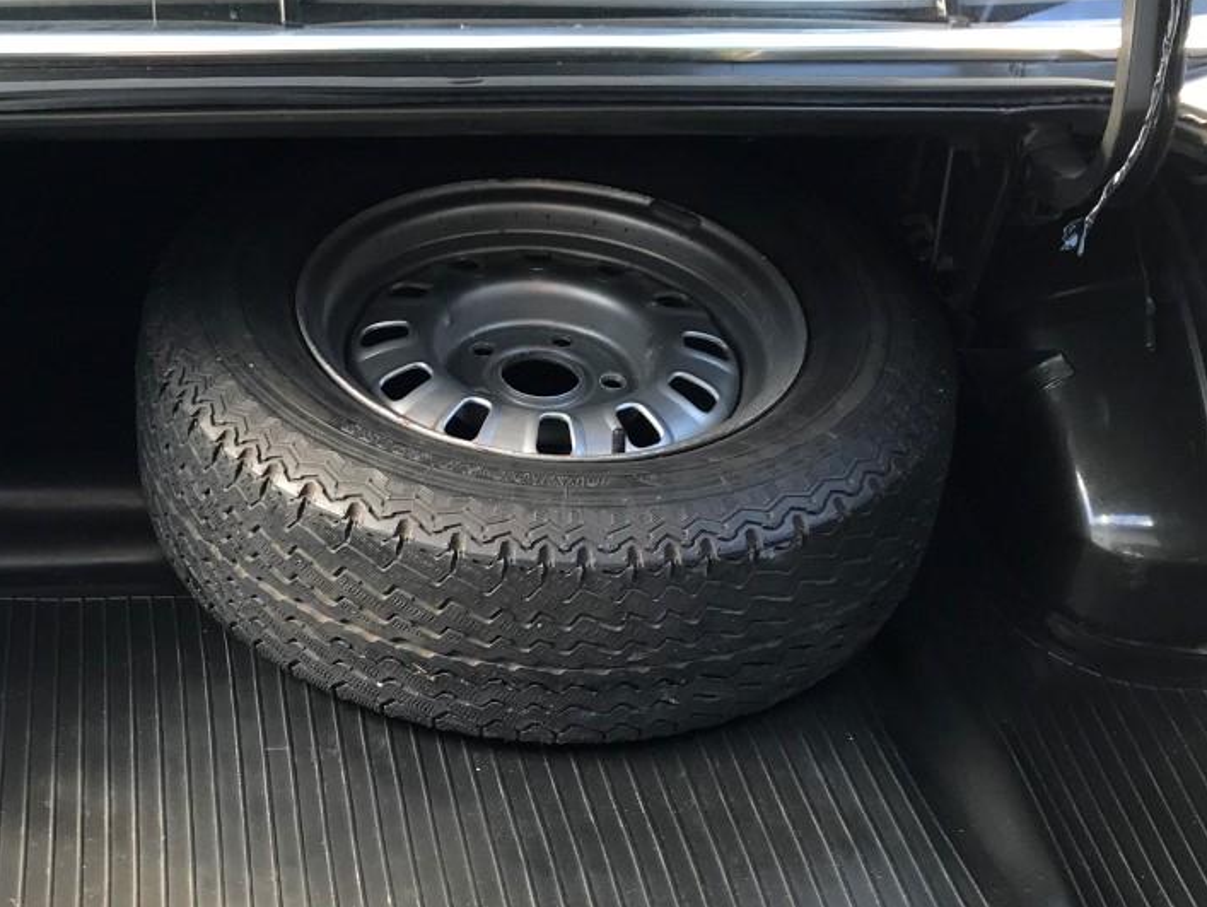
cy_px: 752
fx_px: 1989
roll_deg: -1.9
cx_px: 338
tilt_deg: -35.8
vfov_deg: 25.2
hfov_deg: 33.3
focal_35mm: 57
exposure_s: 1/50
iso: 25
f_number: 1.8
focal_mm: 3.99
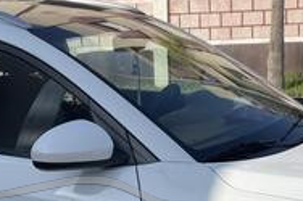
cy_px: 208
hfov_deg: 21.7
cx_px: 114
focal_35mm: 94
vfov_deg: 14.3
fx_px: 790
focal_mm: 4.2
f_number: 1.6
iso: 32
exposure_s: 1/5556
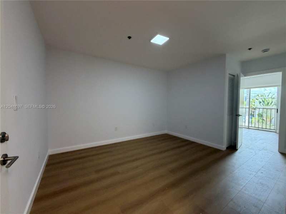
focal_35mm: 14
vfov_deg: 85.7
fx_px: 116
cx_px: 143
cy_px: 107
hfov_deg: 102.1
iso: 250
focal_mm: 2.22
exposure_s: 1/120
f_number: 2.2
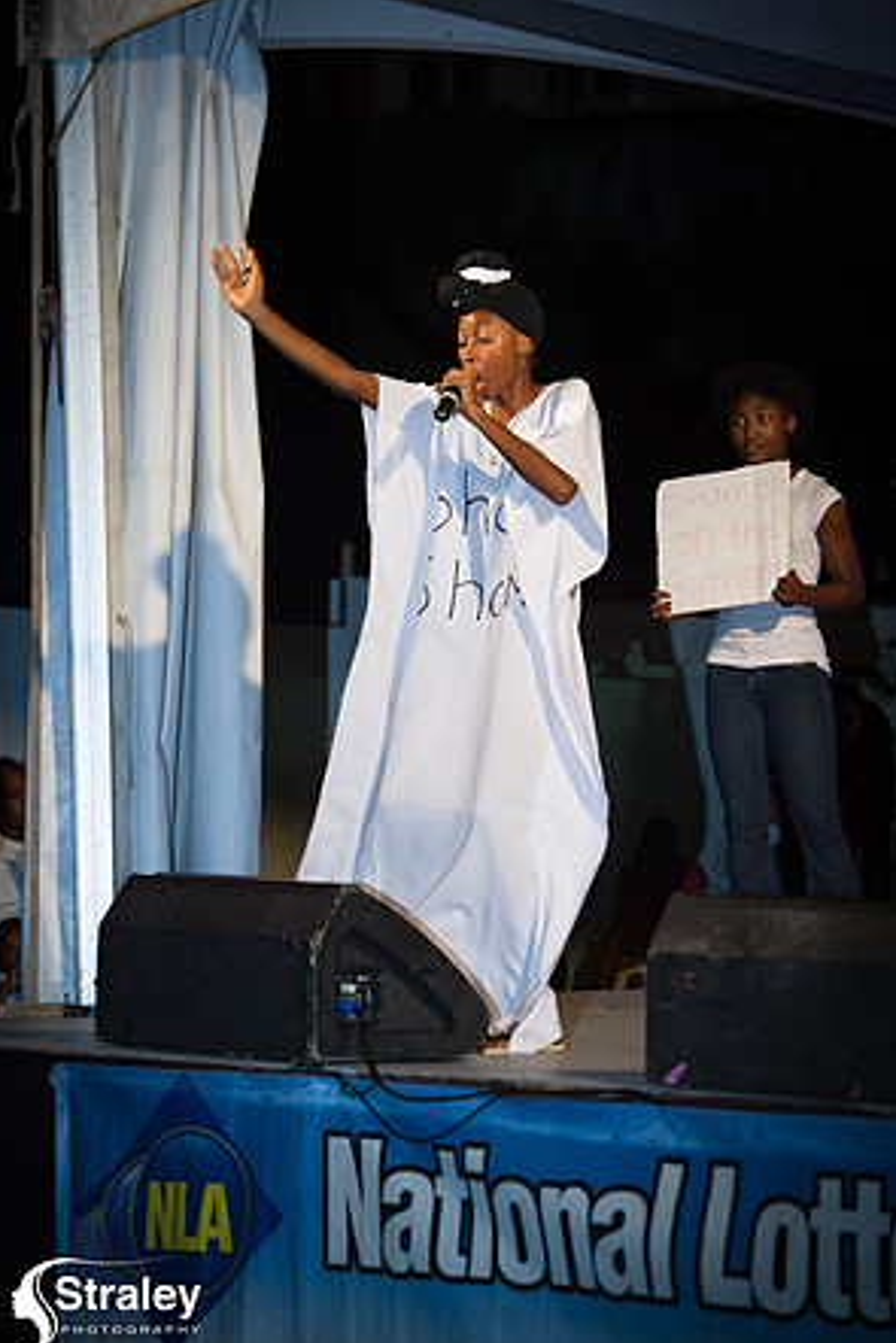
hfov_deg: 11.6
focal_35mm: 118
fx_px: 4402
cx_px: 445
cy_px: 681
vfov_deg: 17.3
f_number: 5.6
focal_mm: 116
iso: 1600
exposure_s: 1/160
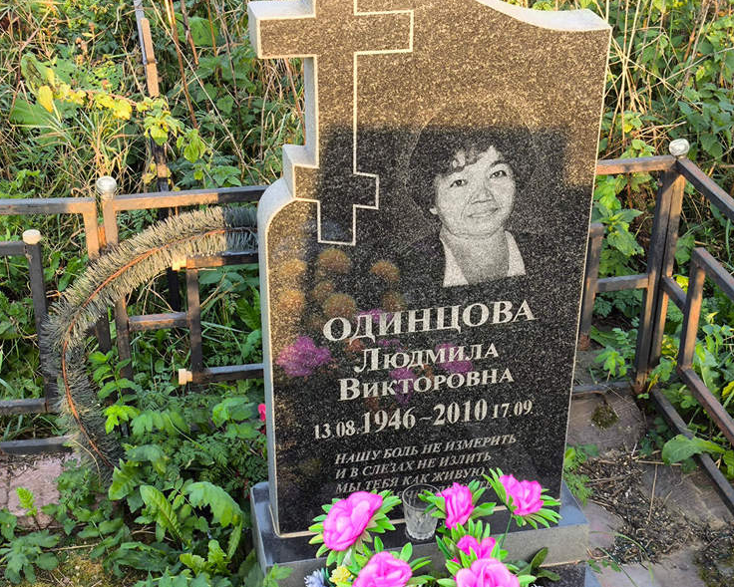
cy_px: 295
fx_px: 1152
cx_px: 344
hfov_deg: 35.3
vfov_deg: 28.6
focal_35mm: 53
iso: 64
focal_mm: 4.71
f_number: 1.7
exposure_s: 1/100
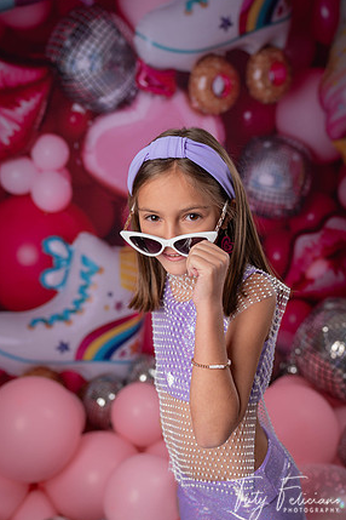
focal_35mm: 42
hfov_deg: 31.9
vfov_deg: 46.4
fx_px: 605
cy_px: 265
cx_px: 177
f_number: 3.2
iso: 50
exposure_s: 1/250
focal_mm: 40
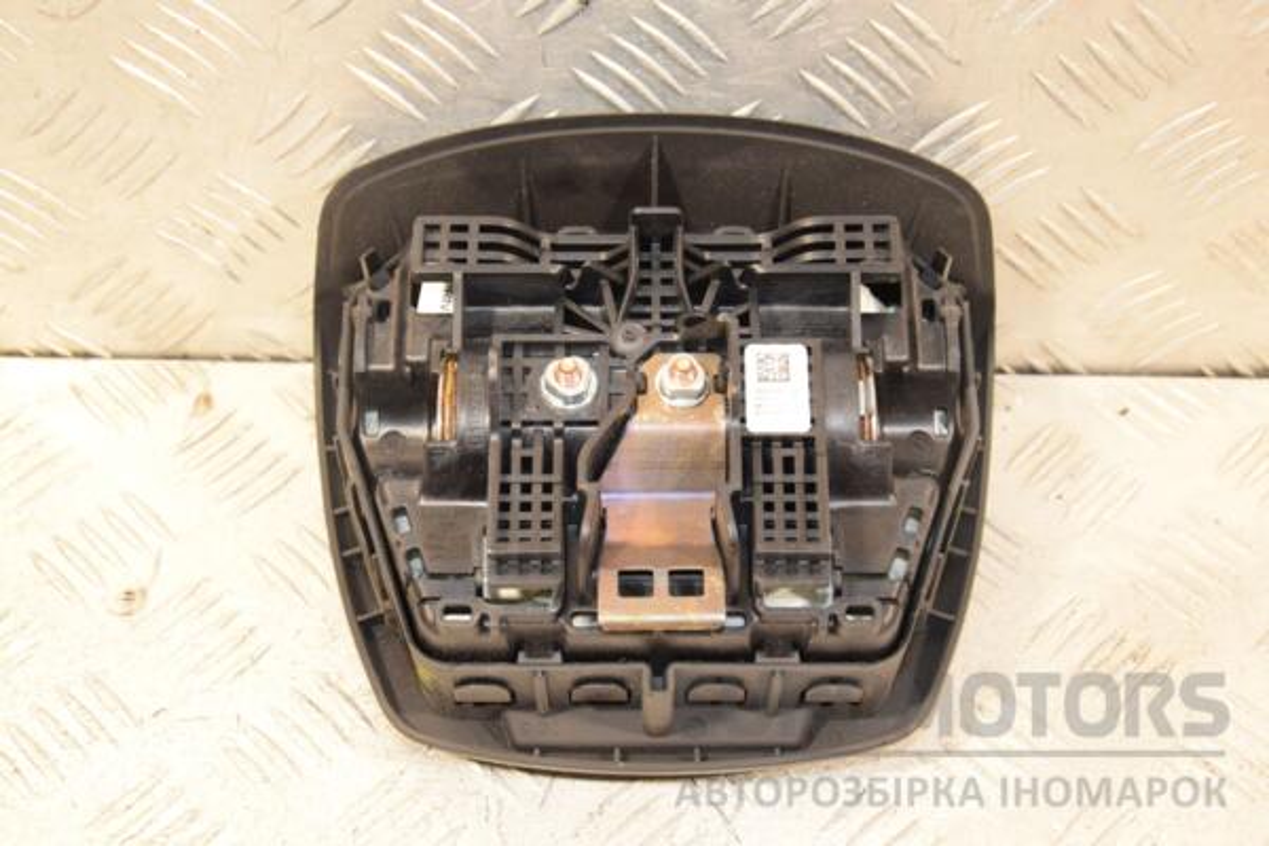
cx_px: 634
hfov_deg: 35.1
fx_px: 2009
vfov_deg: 23.8
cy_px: 423
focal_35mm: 57
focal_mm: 38
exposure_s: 1/125
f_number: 5.6
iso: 1600
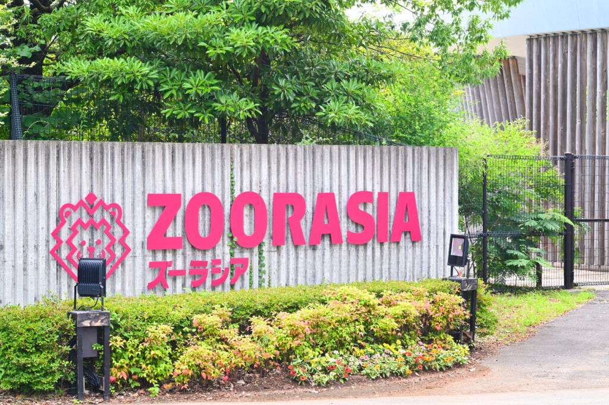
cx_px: 304
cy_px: 202
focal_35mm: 105
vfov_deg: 13.0
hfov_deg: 19.5
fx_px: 1775
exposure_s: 1/125
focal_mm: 105
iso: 1000
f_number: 2.5
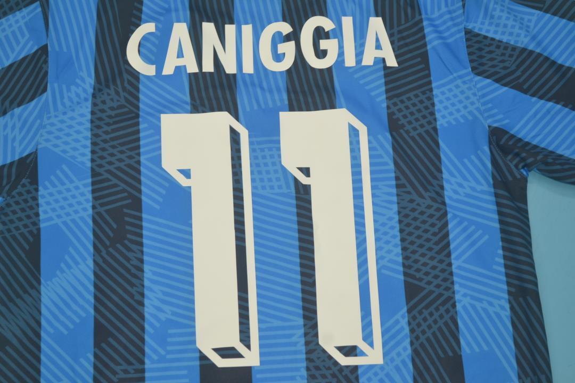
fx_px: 1054
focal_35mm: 66
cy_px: 192
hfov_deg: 30.5
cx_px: 288
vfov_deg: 20.6
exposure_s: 1/100
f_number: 5.3
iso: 200
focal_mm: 44
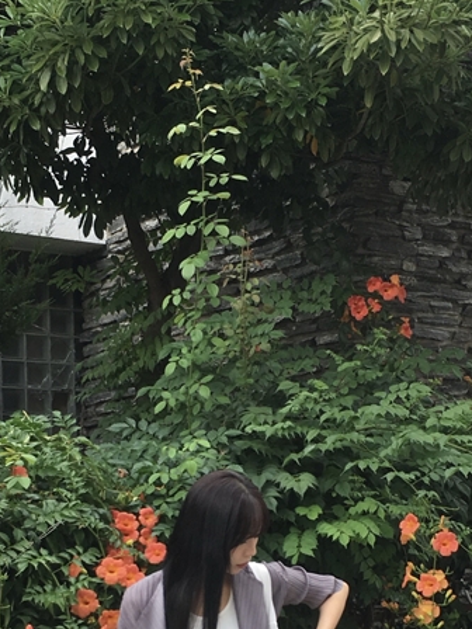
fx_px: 1254
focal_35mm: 69
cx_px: 216
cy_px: 575
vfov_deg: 27.1
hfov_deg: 21.3
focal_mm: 4.15
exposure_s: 1/236
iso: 25
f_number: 2.2
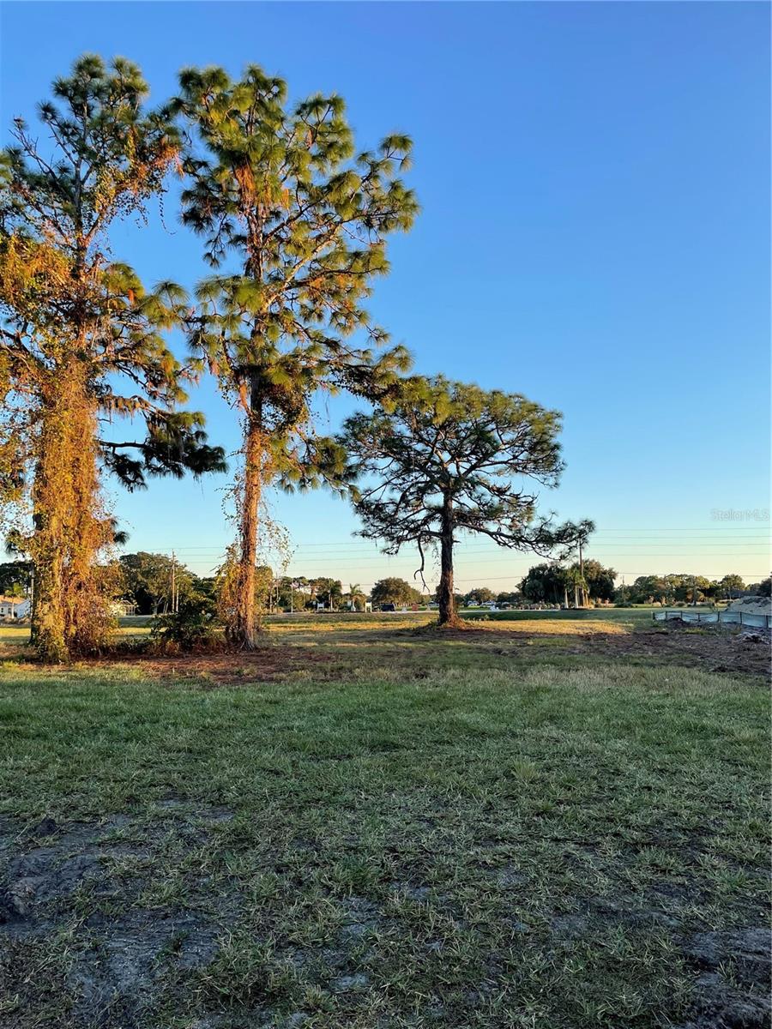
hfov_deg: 53.1
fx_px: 773
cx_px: 386
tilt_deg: +3.9
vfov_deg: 67.3
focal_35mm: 26
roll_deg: +0.9
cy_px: 514
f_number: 1.6
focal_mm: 4.2
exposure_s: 1/855
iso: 32
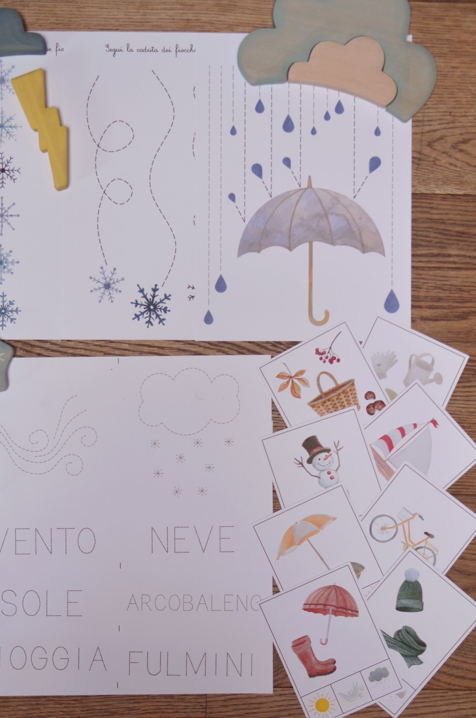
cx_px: 238
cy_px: 359
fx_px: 1046
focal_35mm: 52
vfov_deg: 37.9
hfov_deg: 25.6
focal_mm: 35
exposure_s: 1/100
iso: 100
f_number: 2.5
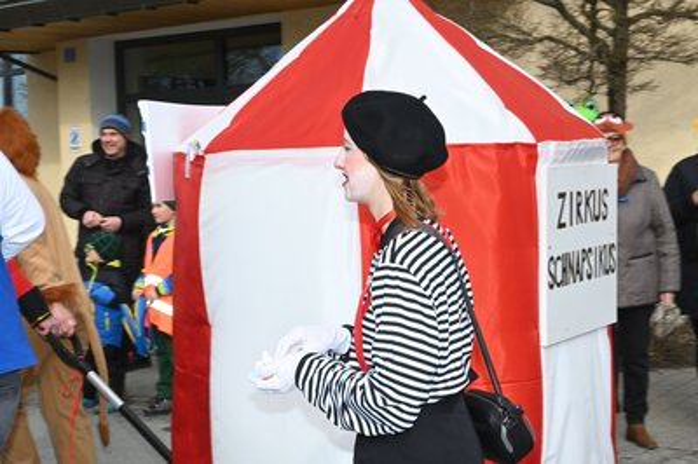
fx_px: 1356
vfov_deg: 19.4
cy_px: 232
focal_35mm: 70
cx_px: 349
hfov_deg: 28.9
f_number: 22
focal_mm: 70
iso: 1000
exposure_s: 1/200
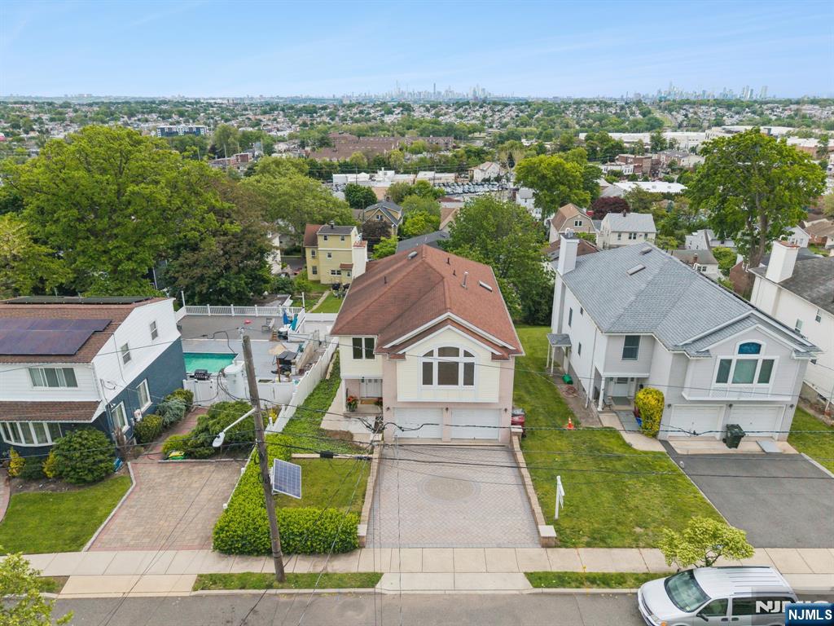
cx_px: 417
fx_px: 578
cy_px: 313
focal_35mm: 24
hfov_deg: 71.6
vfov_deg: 56.8
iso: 200
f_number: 1.8
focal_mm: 8.7
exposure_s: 1/1600
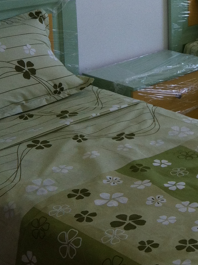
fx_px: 741
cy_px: 25
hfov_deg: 14.5
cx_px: 260
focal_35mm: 97
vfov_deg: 19.9
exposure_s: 1/60
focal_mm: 3.85
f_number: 2.8
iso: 100
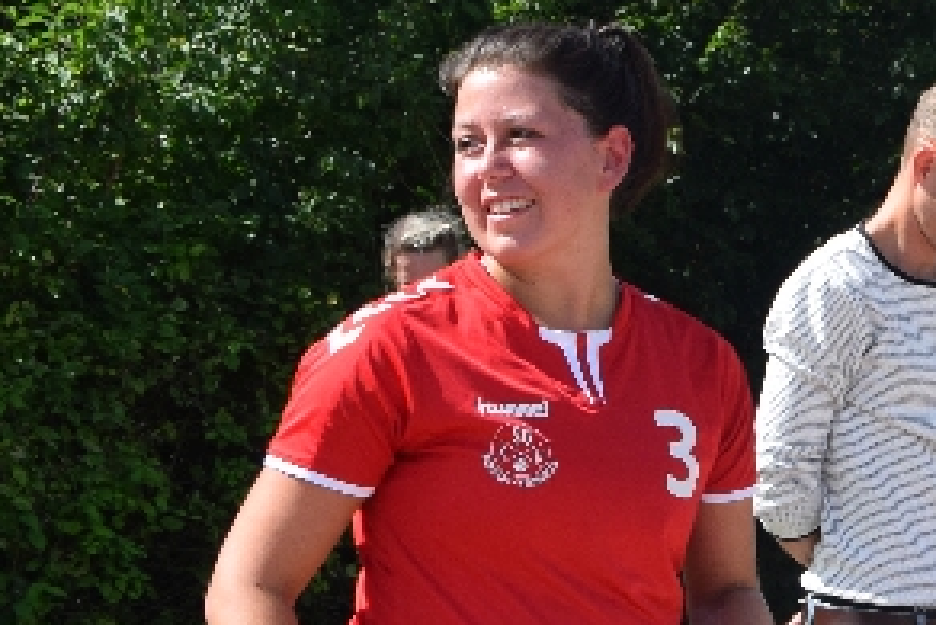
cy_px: 510
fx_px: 2887
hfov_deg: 15.4
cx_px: 1763
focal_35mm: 111
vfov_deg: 12.3
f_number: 5.6
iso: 400
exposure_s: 1/1600
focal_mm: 18
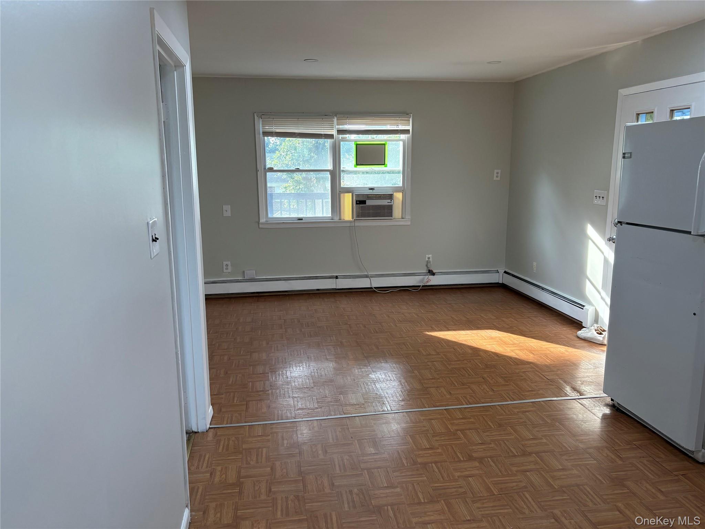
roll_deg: +0.8
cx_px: 352
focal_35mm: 26
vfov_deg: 53.1
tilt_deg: -11.5
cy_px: 264
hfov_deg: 67.3
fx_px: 530
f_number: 1.6
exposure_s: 1/128
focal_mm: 5.96
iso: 100
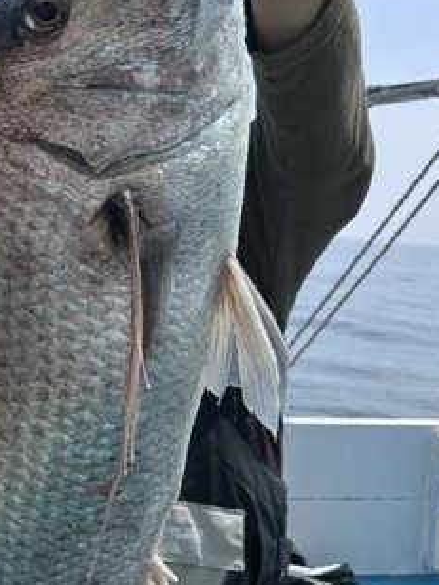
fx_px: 1217
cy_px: 312
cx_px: 67
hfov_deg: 20.1
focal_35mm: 72
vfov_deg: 27.0
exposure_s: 1/6993
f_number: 1.5
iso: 50
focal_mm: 5.7
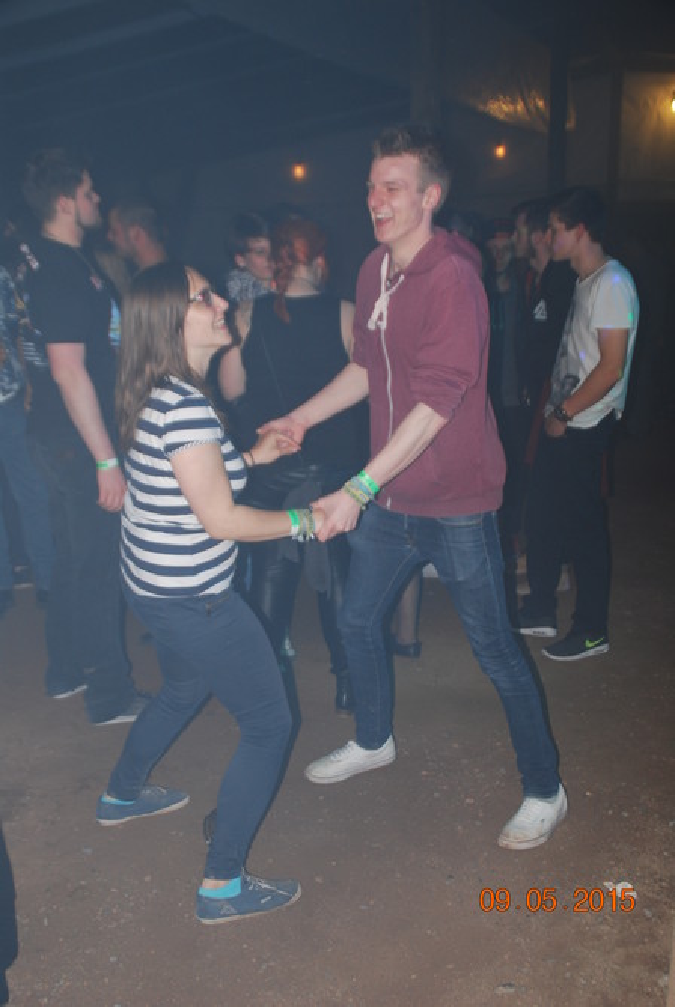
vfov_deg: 46.3
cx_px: 338
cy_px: 504
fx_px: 1178
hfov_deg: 32.0
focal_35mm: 42
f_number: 4
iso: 200
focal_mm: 28
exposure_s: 1/60
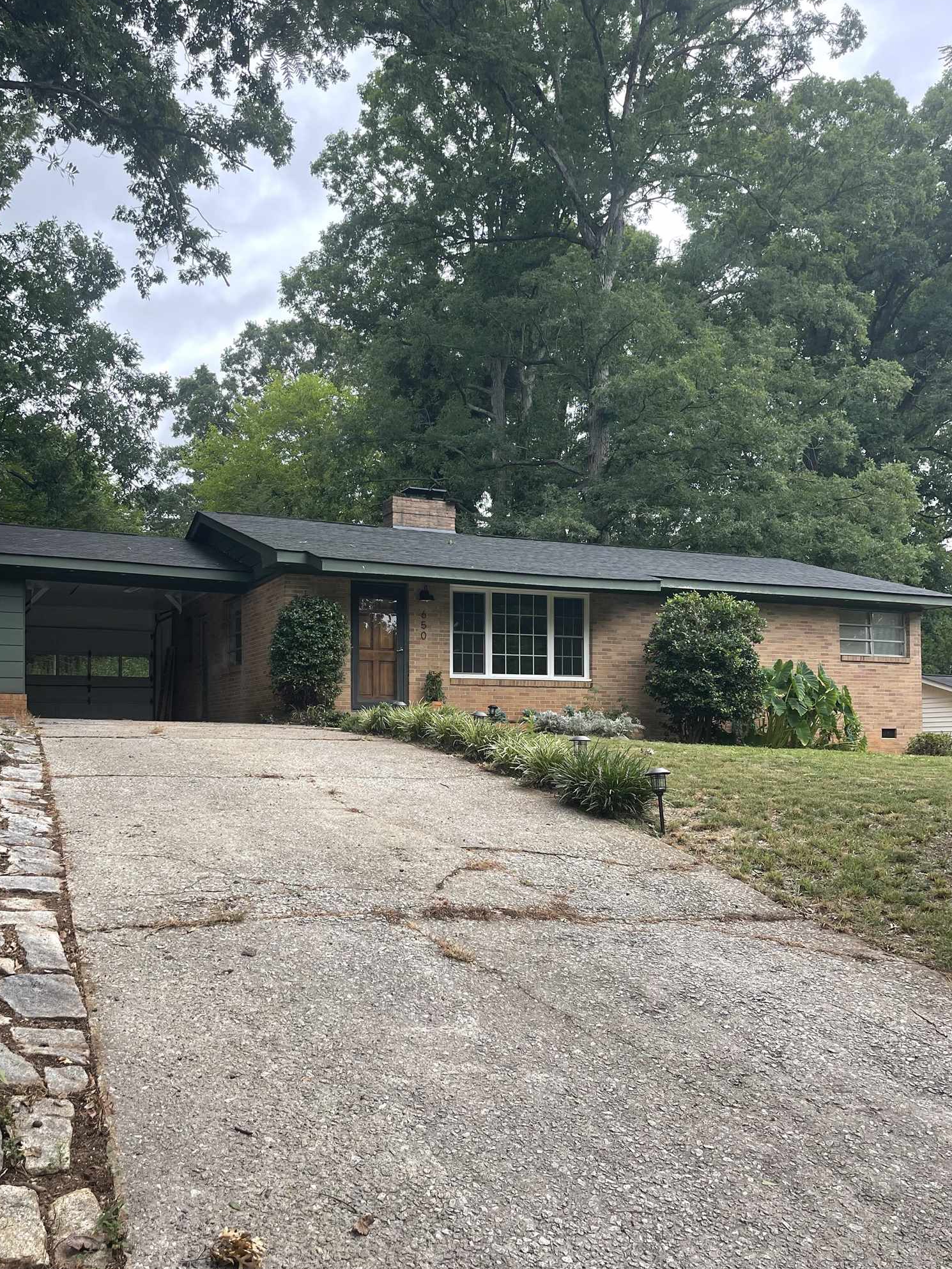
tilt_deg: +1.2
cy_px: 696
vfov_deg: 61.5
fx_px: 1063
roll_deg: +0.3
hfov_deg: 48.1
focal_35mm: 29
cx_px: 414
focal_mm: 5.1
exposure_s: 1/223
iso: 32
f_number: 1.6
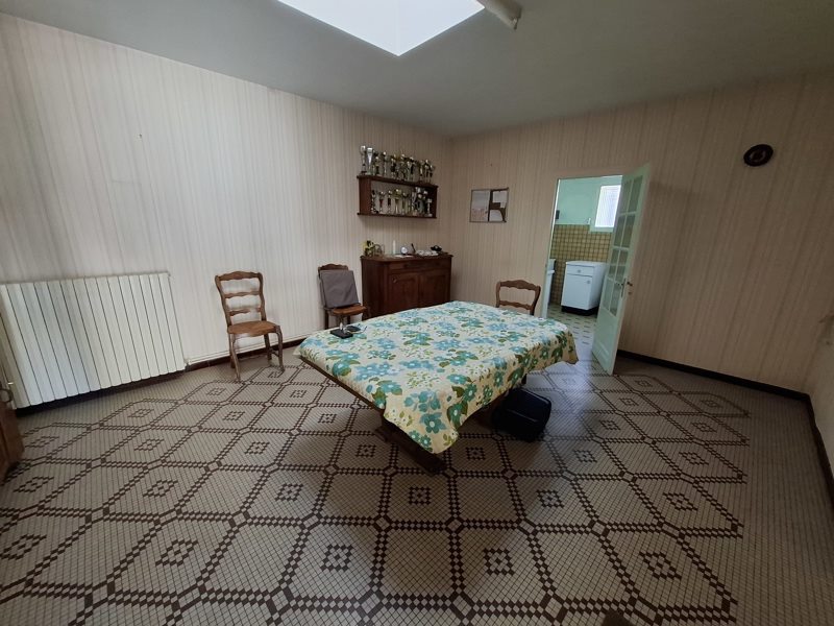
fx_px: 313
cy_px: 313
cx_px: 417
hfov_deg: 106.2
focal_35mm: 13
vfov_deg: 89.9
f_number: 2.2
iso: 200
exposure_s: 1/50
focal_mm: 1.74
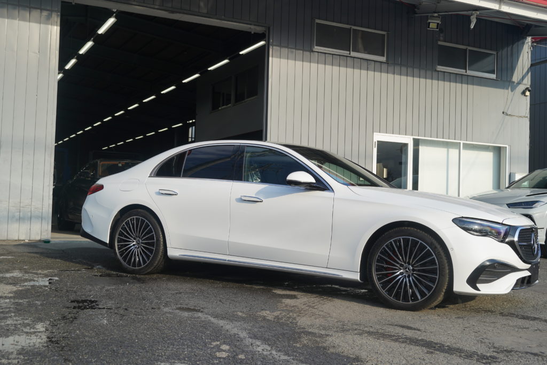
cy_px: 182
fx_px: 653
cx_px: 274
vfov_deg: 31.2
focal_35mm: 43
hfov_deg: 45.4
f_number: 6.3
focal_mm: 43
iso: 100
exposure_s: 1/80
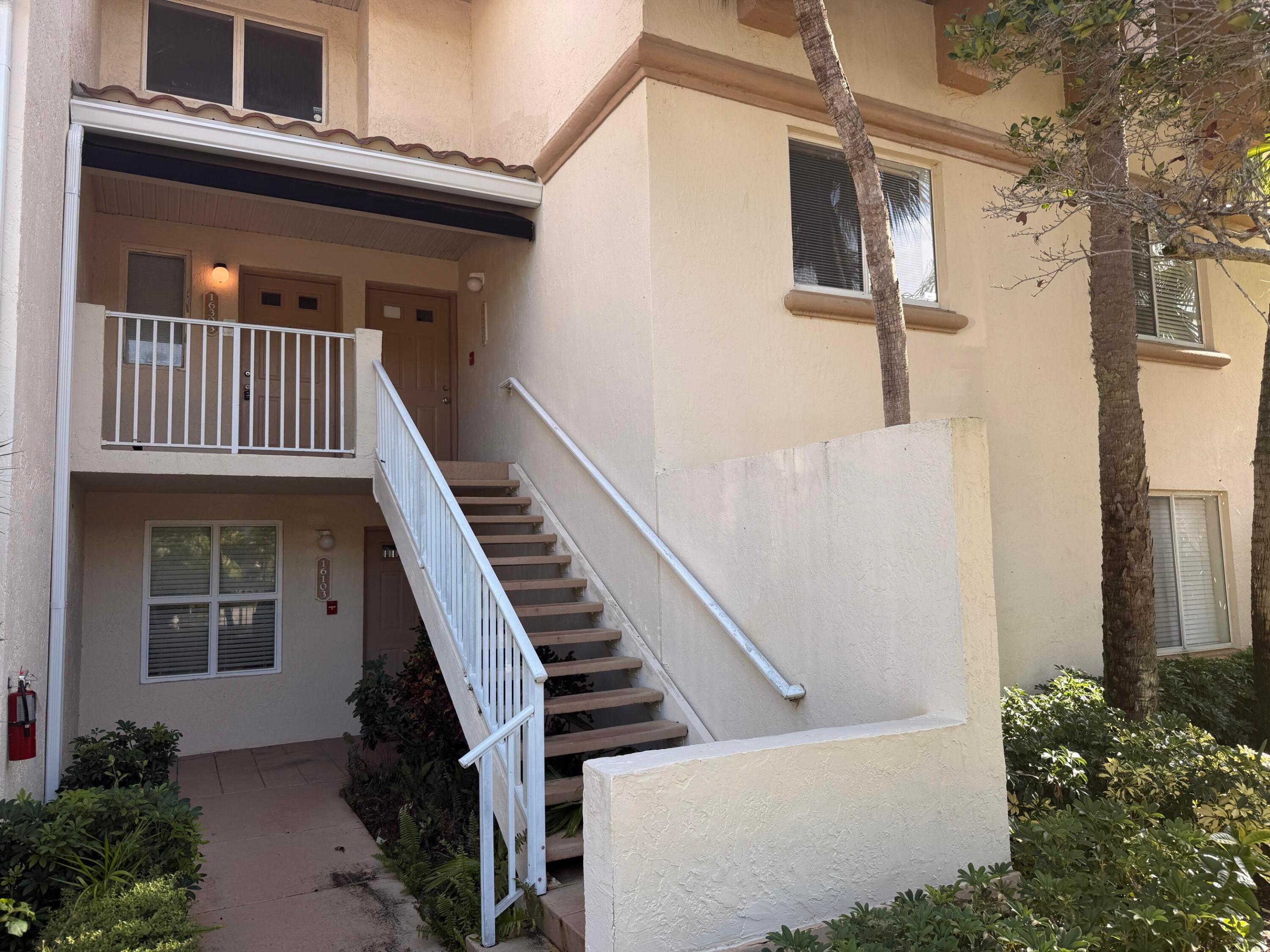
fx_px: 881
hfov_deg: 71.6
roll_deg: +1.5
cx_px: 635
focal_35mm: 24
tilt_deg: +5.7
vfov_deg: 56.8
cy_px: 476
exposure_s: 1/580
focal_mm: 6.76
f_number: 1.78
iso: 80
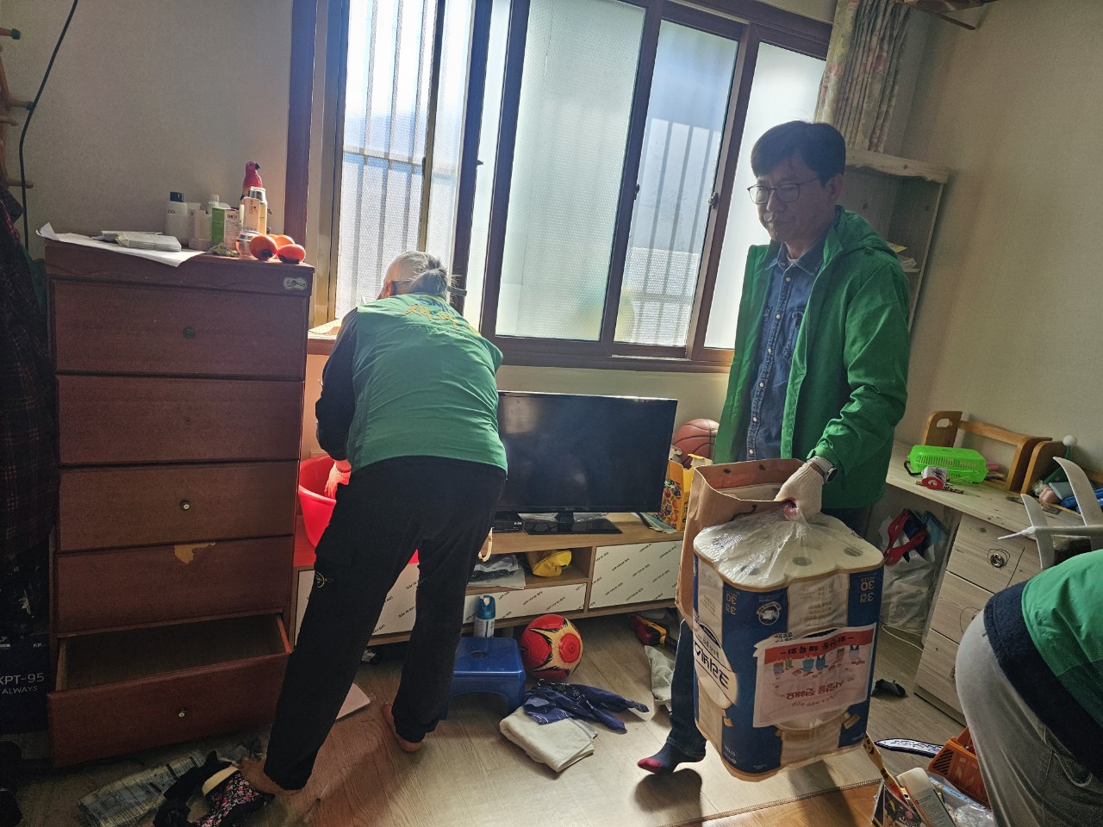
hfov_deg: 73.9
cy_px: 414
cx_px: 552
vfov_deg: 58.9
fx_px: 733
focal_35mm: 23
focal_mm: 6.3
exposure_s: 1/207
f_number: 1.7
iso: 80
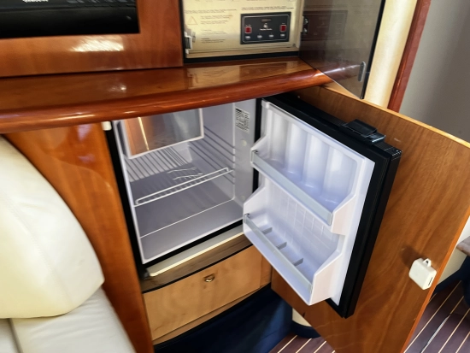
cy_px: 176
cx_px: 235
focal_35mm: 26
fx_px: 353
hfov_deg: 67.3
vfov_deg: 53.1
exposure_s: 1/89
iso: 125
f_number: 1.6
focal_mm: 5.1
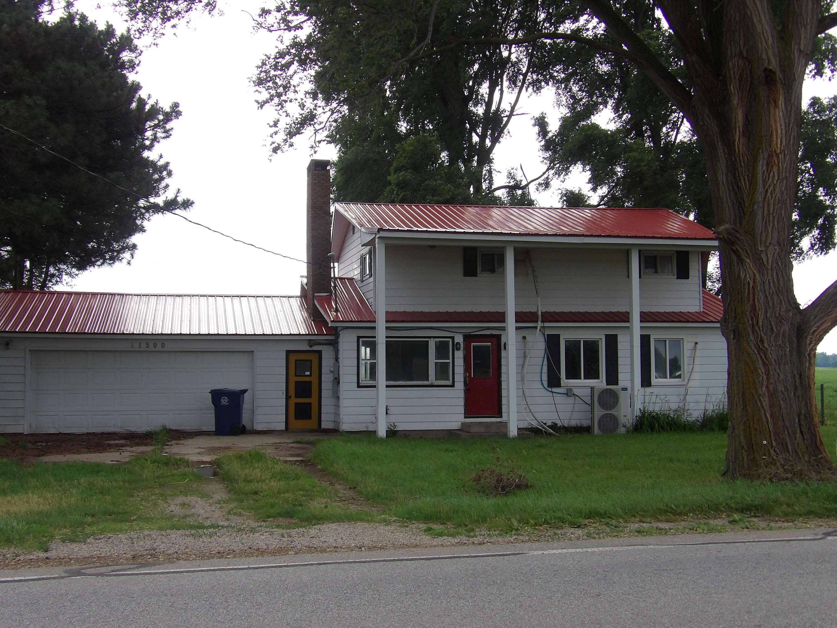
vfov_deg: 36.0
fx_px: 967
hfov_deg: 46.8
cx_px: 410
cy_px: 320
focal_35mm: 40
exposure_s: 1/539
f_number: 3.7
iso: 100
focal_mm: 7
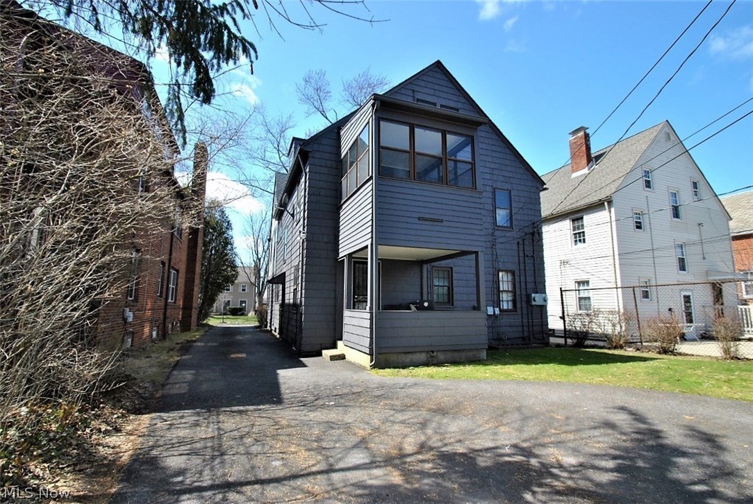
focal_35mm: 15
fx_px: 314
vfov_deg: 77.4
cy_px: 252
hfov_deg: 100.3
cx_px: 376
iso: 400
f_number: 16
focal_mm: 10
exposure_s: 1/200
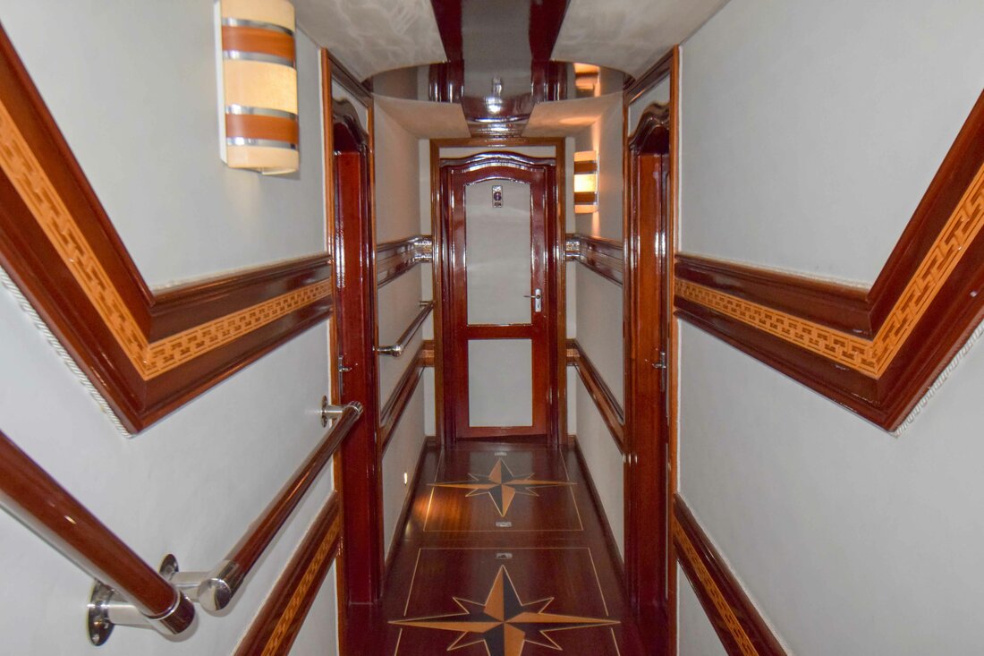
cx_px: 492
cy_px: 328
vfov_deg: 43.6
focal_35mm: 30
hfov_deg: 61.9
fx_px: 820
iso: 3200
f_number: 5.6
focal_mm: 20
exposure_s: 1/60
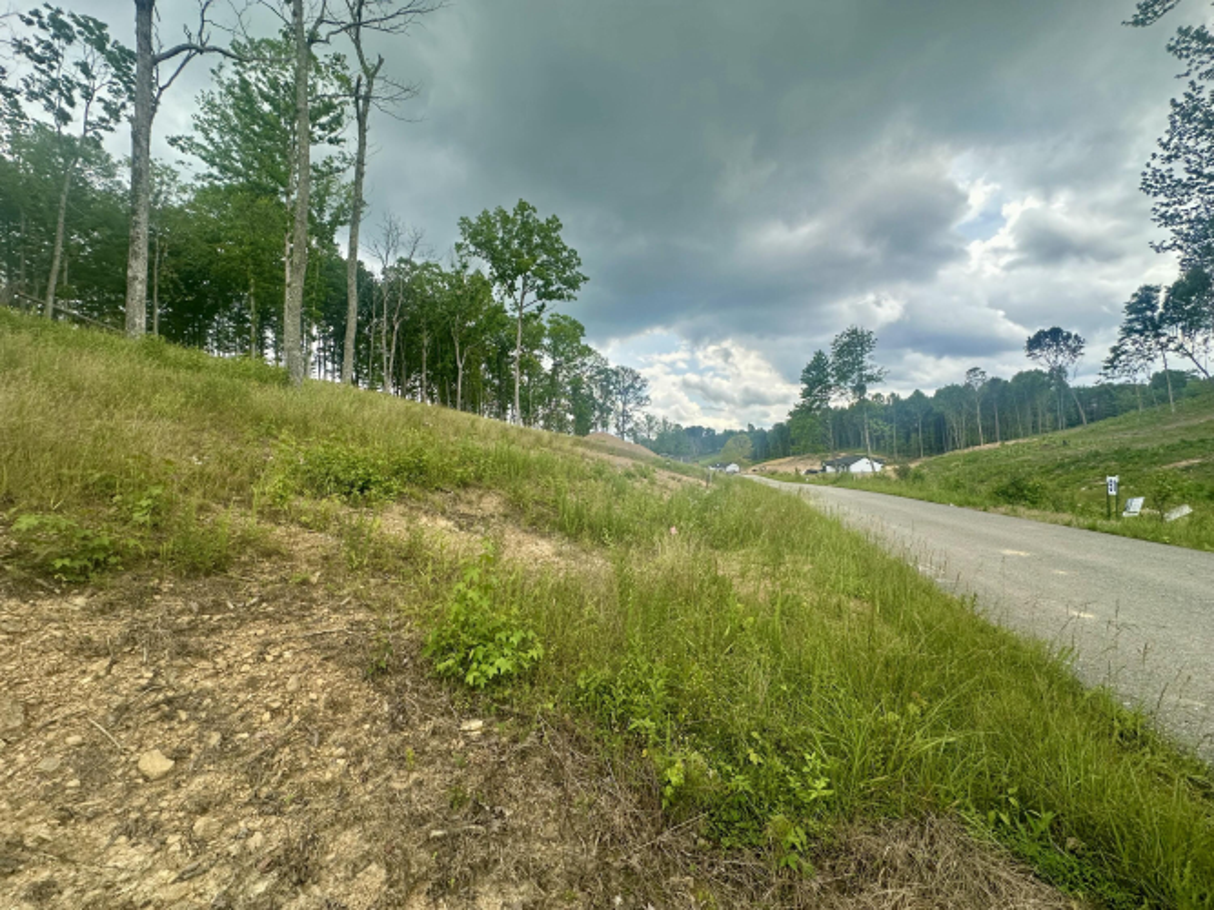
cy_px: 455
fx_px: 491
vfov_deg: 85.7
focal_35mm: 14
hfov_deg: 102.1
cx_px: 607
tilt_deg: +1.9
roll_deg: +2.0
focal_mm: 2.22
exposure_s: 1/895
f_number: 2.2
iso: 40
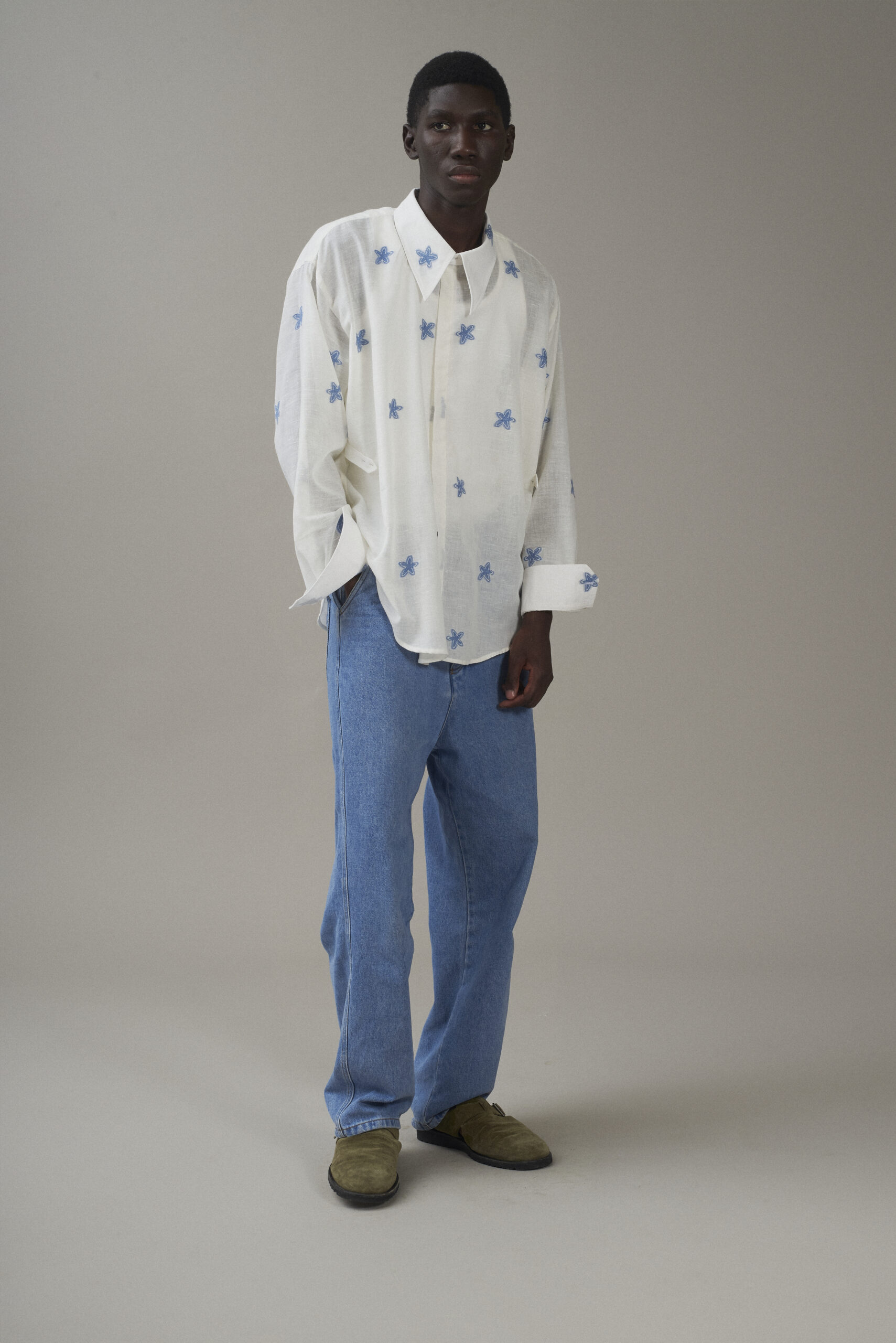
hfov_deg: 21.9
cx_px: 448
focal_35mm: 62
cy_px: 672
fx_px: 2312
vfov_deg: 32.4
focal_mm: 62
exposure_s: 1/160
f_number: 11
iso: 200
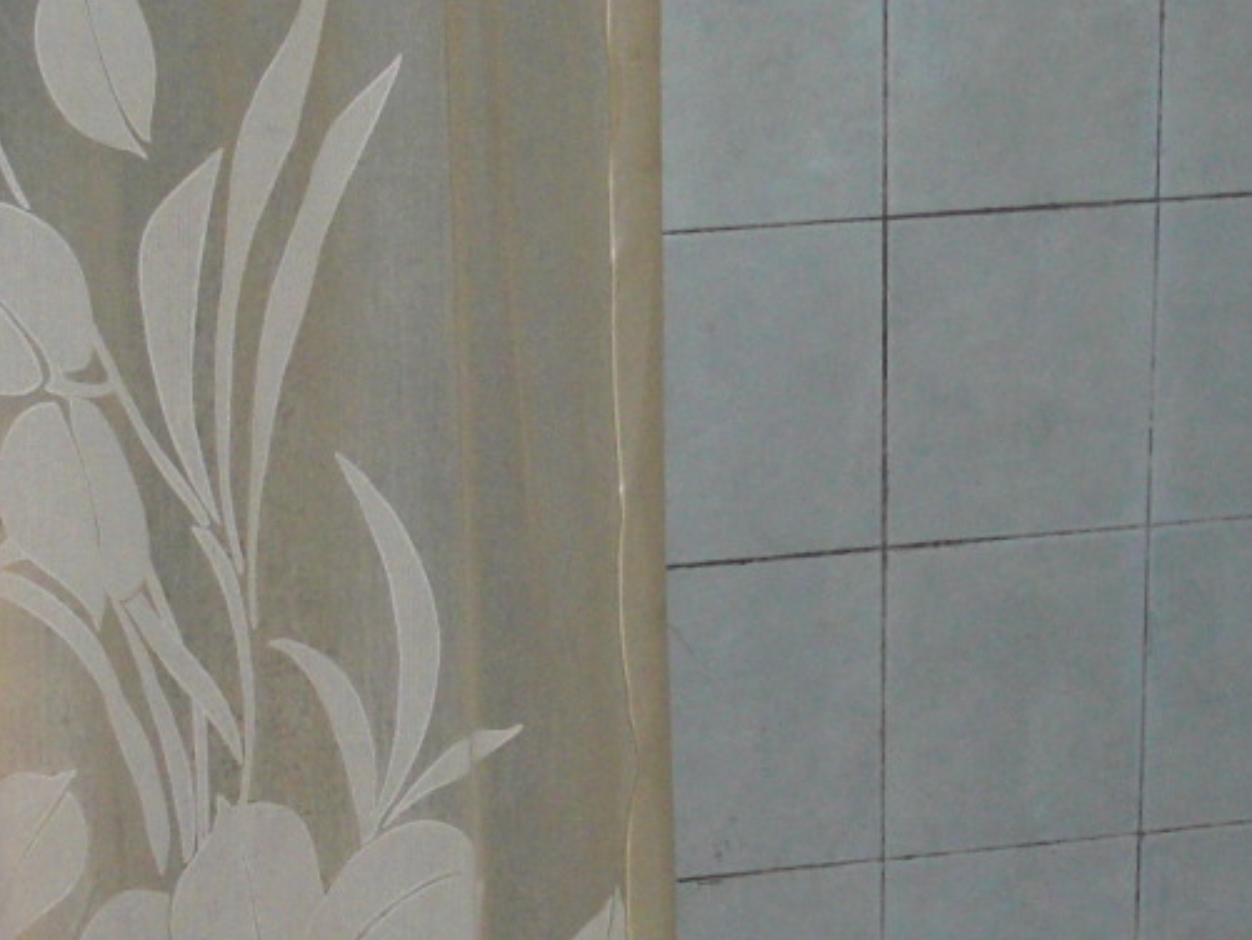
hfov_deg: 17.1
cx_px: 722
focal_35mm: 115
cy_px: 620
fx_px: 4160
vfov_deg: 12.9
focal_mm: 6.3
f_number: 2.8
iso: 200
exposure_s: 1/60
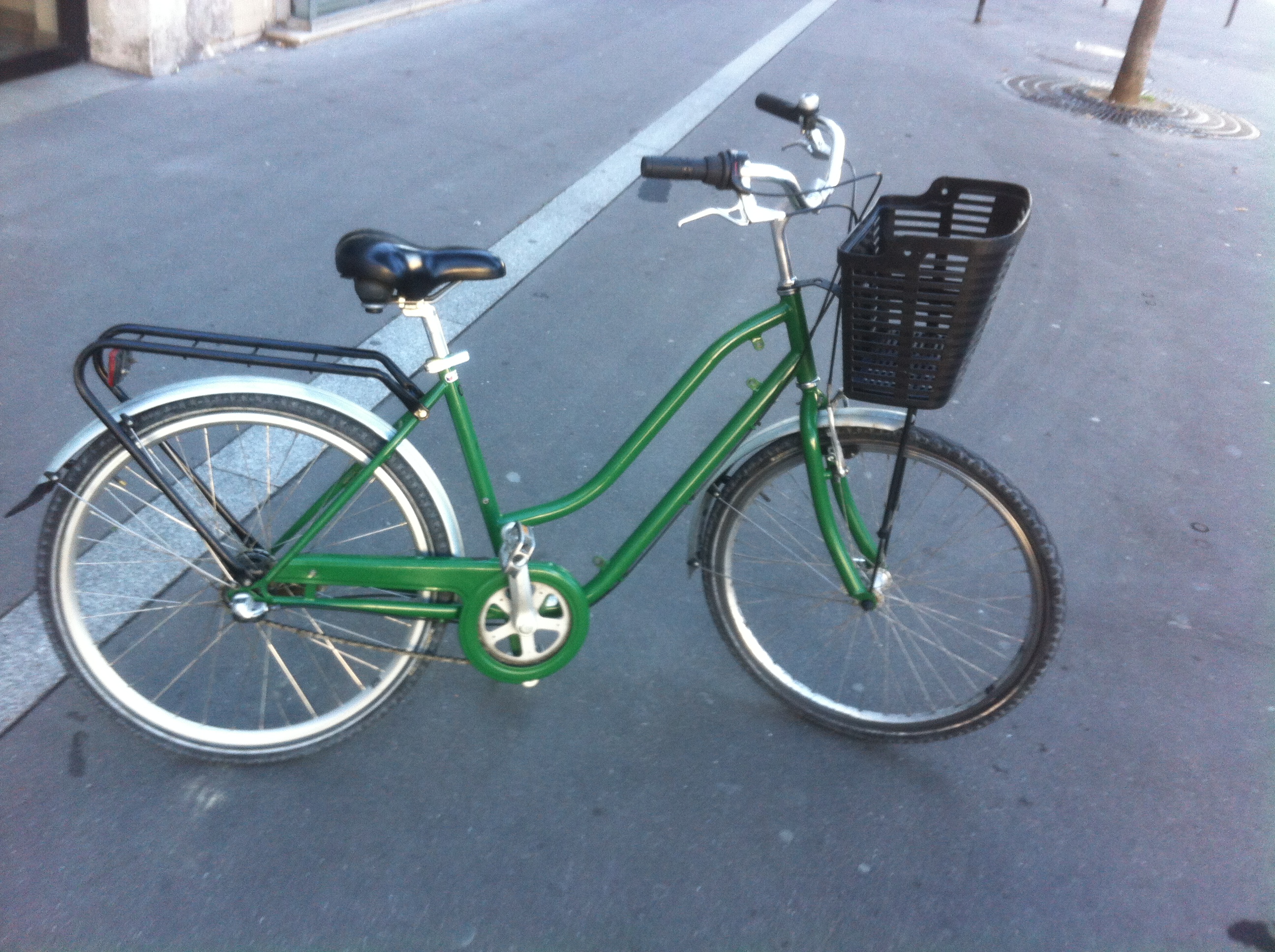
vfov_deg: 40.6
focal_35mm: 35
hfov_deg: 52.7
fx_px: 1287
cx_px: 638
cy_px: 476
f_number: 2.8
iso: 80
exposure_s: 1/40
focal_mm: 3.85
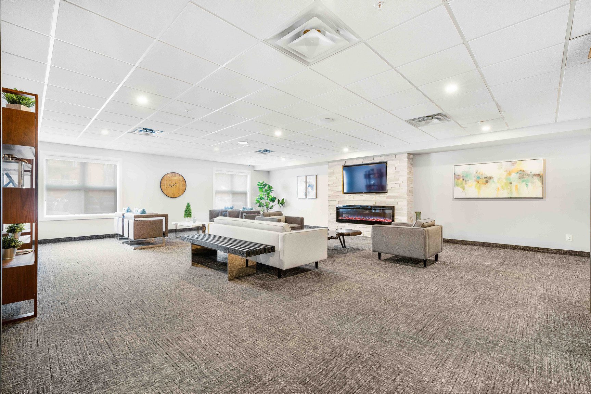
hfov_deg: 96.7
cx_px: 296
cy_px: 197
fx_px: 263
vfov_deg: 73.8
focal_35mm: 16
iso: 100
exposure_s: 8
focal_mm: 16
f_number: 8
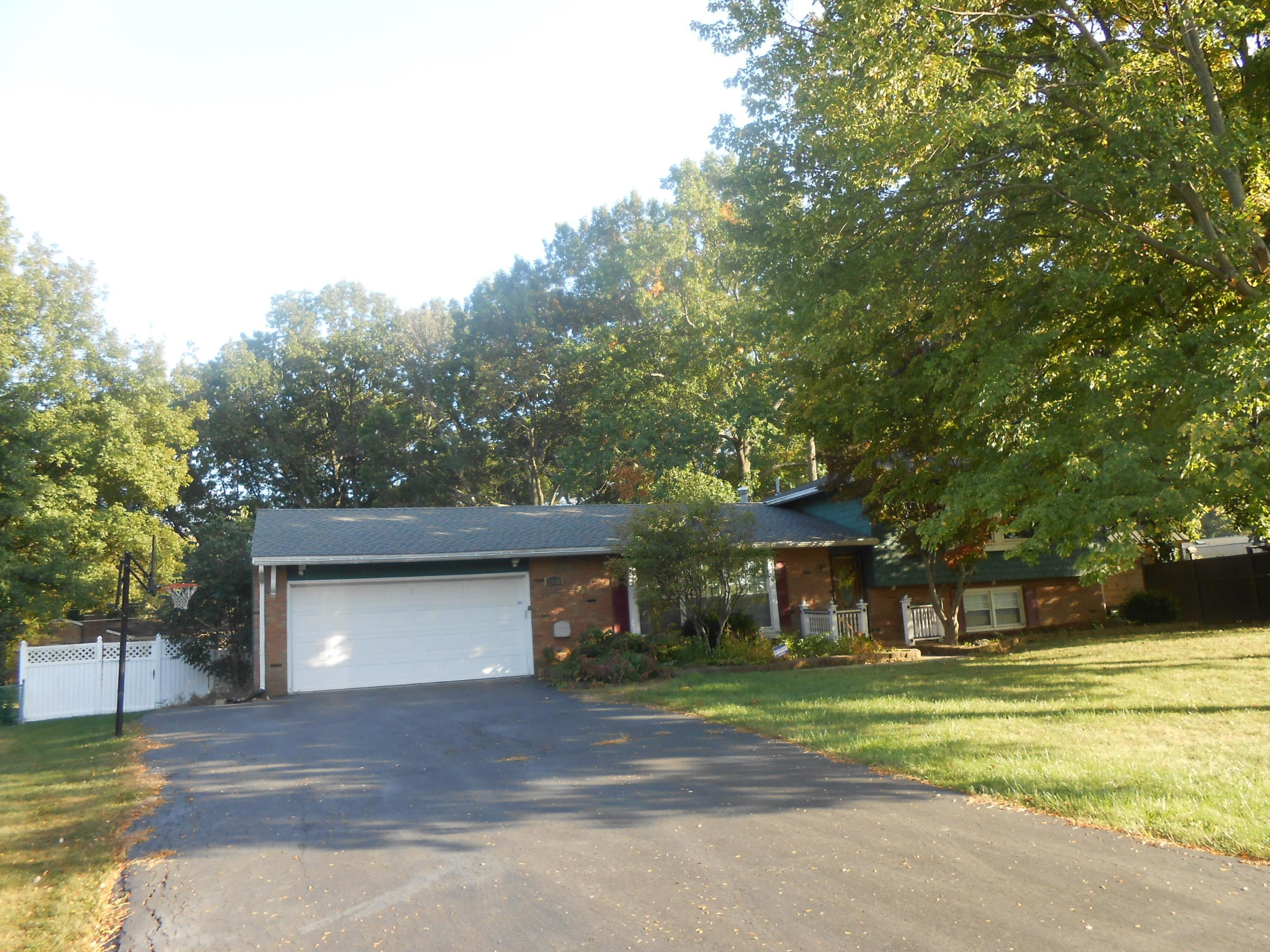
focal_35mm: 26
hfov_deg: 67.3
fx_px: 954
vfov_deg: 53.1
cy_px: 476
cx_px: 635
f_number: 3.5
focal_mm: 4.6
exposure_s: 1/80
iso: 80
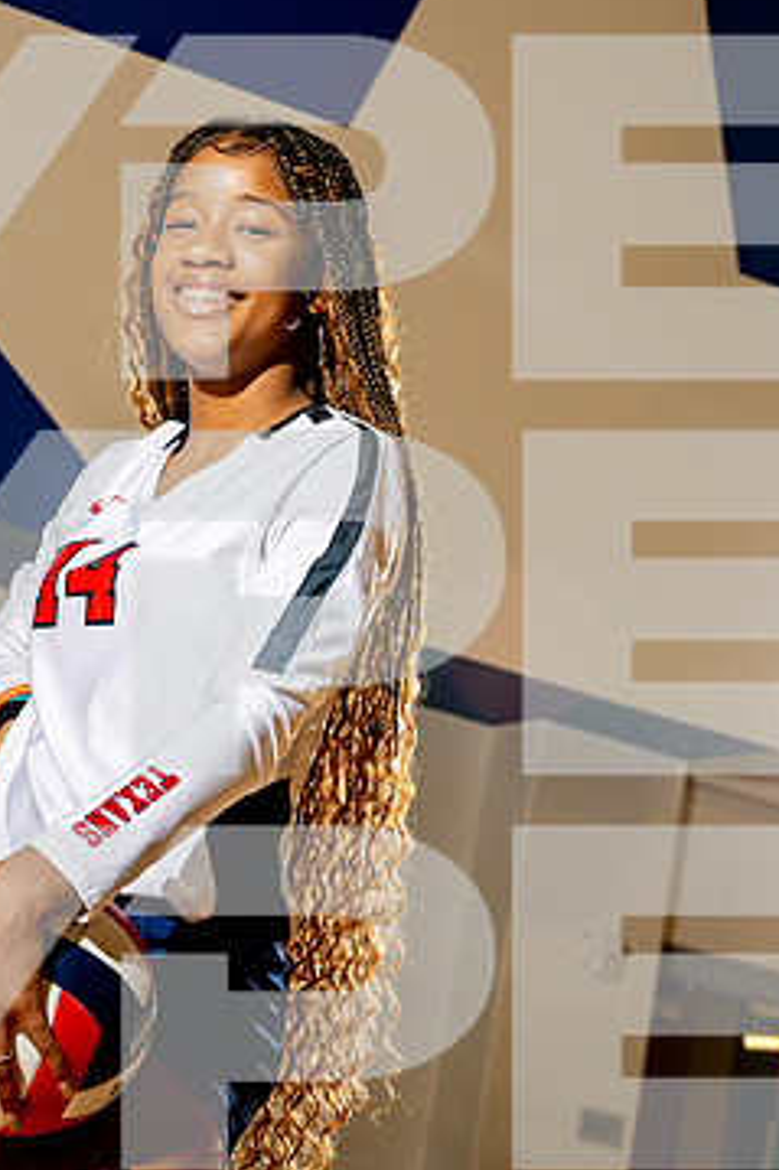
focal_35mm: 84
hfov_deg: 16.0
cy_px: 605
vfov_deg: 24.2
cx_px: 68
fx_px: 2729
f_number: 5.6
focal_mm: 52
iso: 250
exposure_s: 1/250
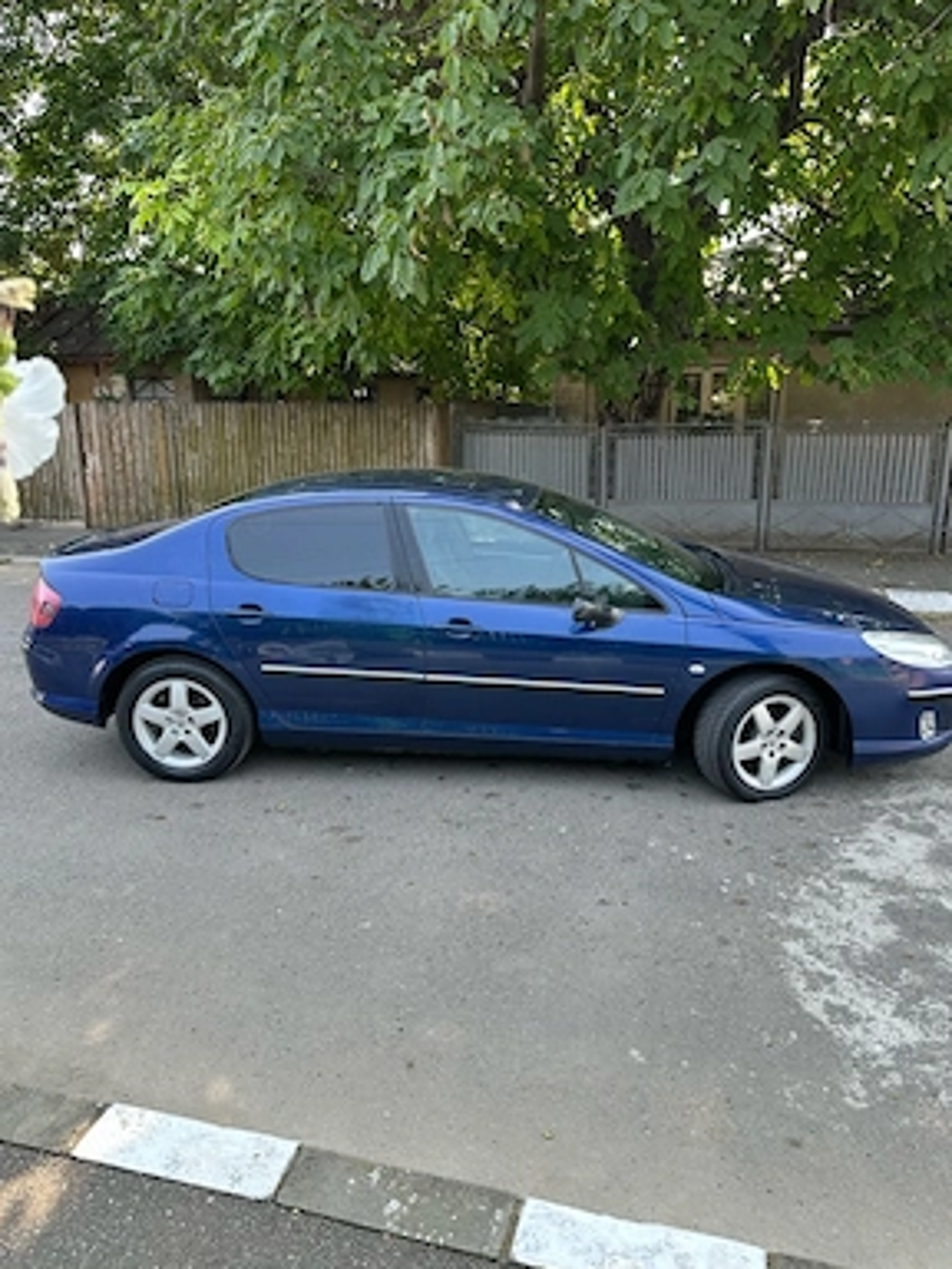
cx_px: 489
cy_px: 625
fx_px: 917
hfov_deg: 54.9
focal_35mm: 25
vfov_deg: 69.4
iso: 80
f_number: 1.78
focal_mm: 6.86
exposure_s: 1/302
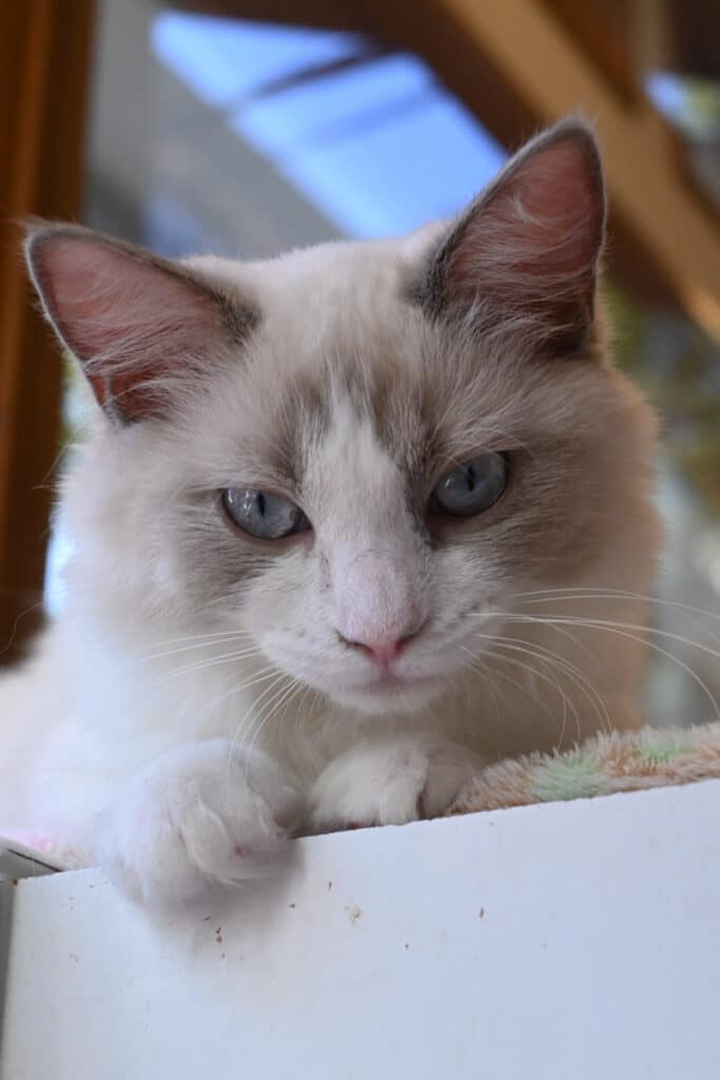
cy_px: 540
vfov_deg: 29.9
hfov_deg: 20.2
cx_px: 360
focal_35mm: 68
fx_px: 2024
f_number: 6
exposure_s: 1/125
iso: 800
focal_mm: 45
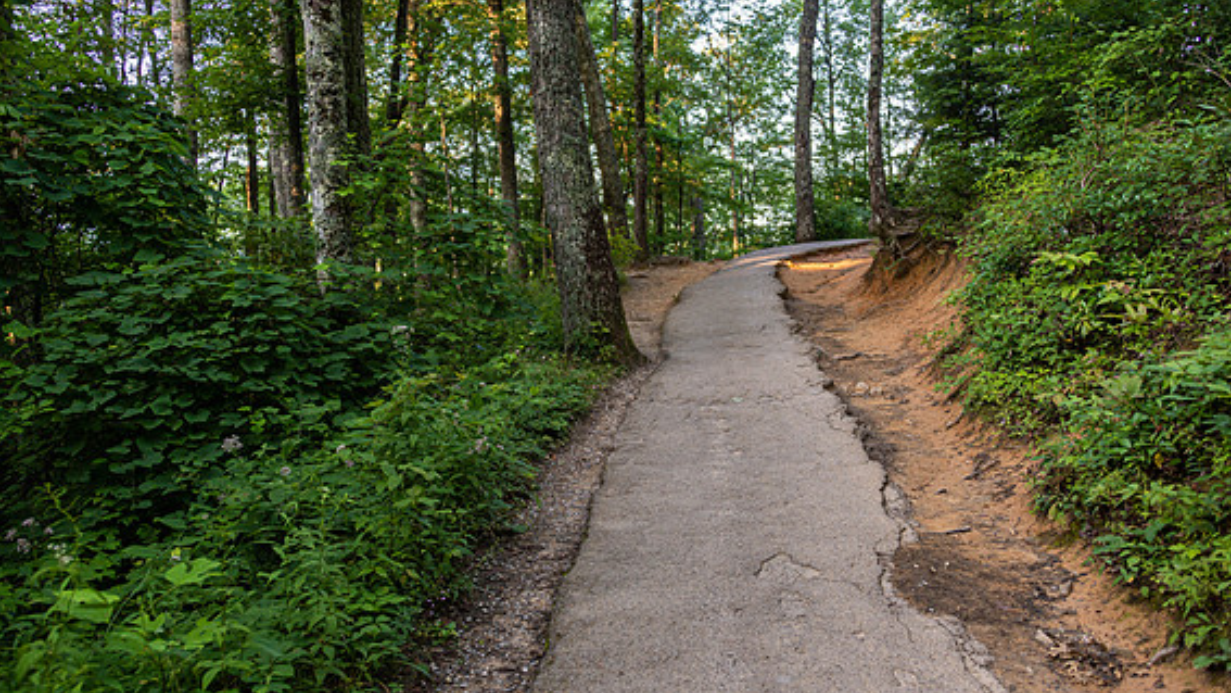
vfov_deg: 38.9
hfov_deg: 64.3
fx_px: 979
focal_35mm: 30
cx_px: 612
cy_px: 364
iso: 640
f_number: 3.5
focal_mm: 28
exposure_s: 1/125
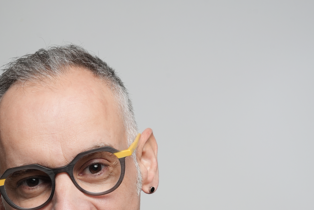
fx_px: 1016
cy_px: 315
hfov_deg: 17.5
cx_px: 98
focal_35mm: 117
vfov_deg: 11.3
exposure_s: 1/100
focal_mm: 53.7
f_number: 11
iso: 500
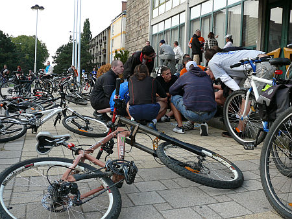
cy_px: 110
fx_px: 295
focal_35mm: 35
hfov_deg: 52.6
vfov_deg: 40.7
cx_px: 146
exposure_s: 1/100
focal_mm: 7.4
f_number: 3.6
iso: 100
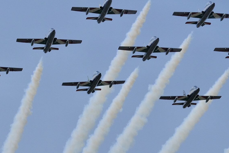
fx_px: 1120
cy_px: 47
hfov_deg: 11.7
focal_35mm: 176
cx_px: 135
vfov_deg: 7.8
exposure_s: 1/4000
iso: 800
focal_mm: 55
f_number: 8
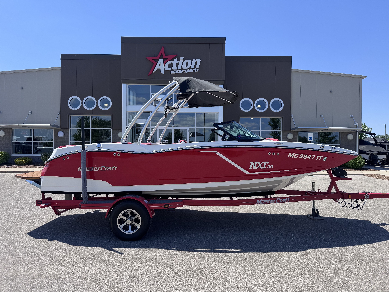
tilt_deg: +1.6
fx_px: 270
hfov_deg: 71.6
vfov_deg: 56.8
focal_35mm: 24
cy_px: 146
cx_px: 194
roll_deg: -0.9
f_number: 1.78
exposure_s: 1/2959
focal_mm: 6.76
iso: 80
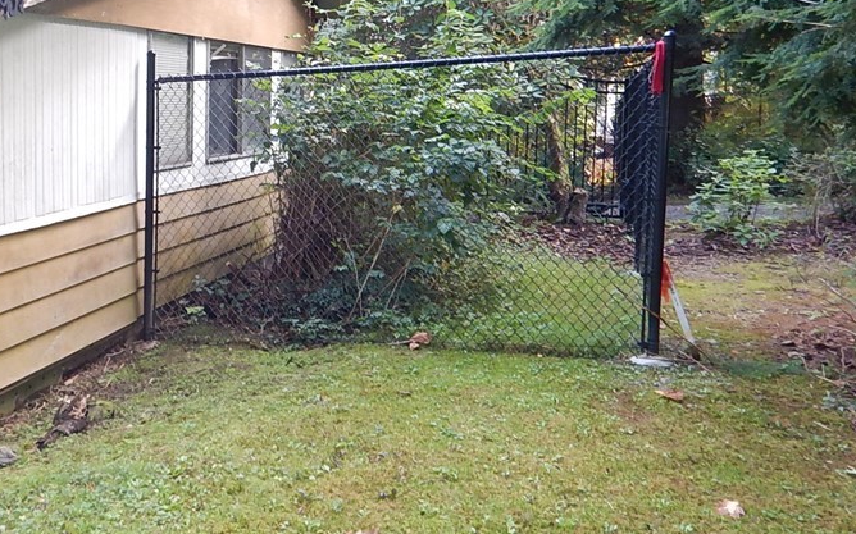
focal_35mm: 39
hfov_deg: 48.7
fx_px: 910
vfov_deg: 32.2
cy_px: 145
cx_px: 228
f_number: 2.8
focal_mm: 4.3
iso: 160
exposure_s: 1/30
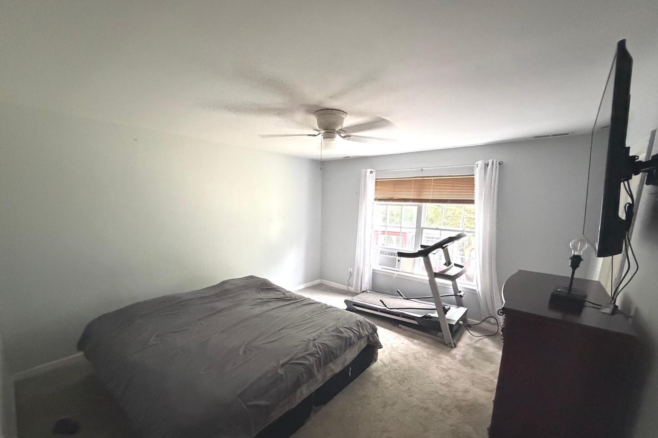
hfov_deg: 100.4
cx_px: 328
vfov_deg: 76.8
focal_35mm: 15
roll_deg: -0.9
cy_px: 253
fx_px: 274
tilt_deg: -11.5
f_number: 2.2
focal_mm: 2.22
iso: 1000
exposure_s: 1/60
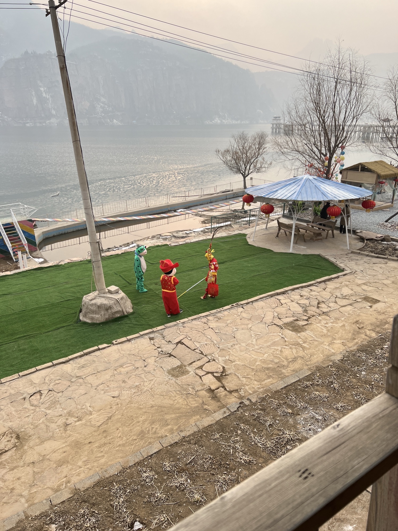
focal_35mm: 26
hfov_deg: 53.1
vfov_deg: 67.3
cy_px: 266
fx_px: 399
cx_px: 199
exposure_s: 1/1808
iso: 50
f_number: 1.5
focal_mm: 5.7
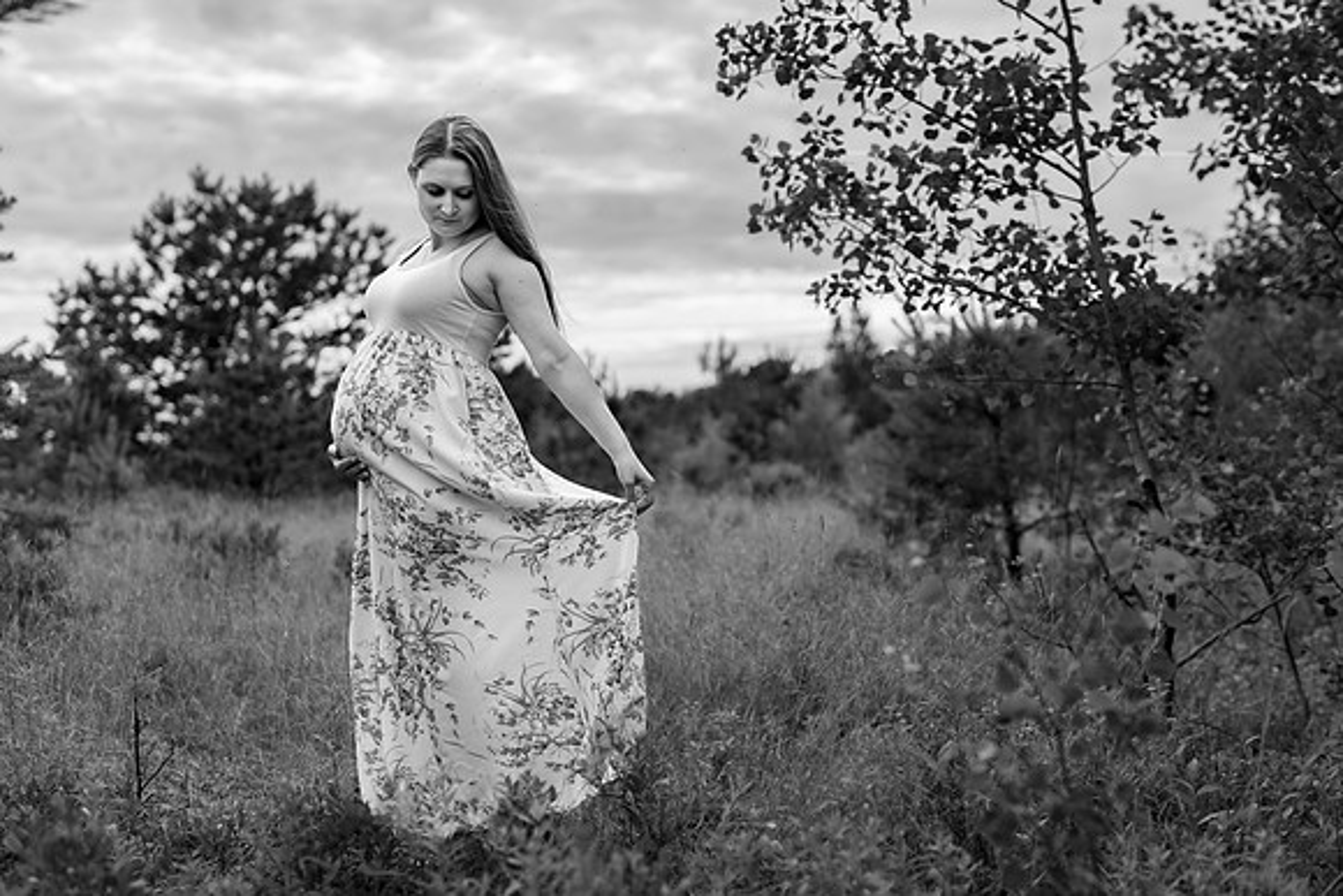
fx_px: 2056
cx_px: 660
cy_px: 428
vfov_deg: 24.6
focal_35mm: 55
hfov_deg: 36.2
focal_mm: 50
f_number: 2.2
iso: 100
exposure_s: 1/1000
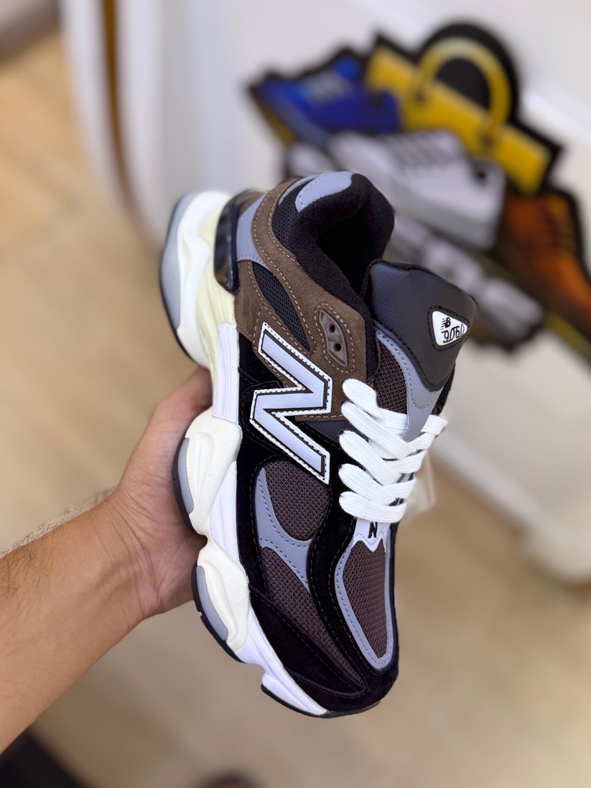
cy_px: 391
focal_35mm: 28
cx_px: 274
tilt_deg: -66.4
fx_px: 637
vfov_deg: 63.4
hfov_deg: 49.7
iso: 100
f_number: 1.78
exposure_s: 1/100
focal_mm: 6.76
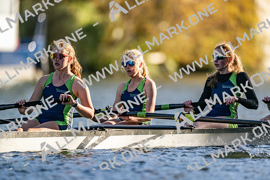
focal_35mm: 600
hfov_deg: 3.4
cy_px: 90
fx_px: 4501
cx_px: 135
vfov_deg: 2.3
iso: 320
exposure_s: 1/2500
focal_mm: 600
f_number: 4
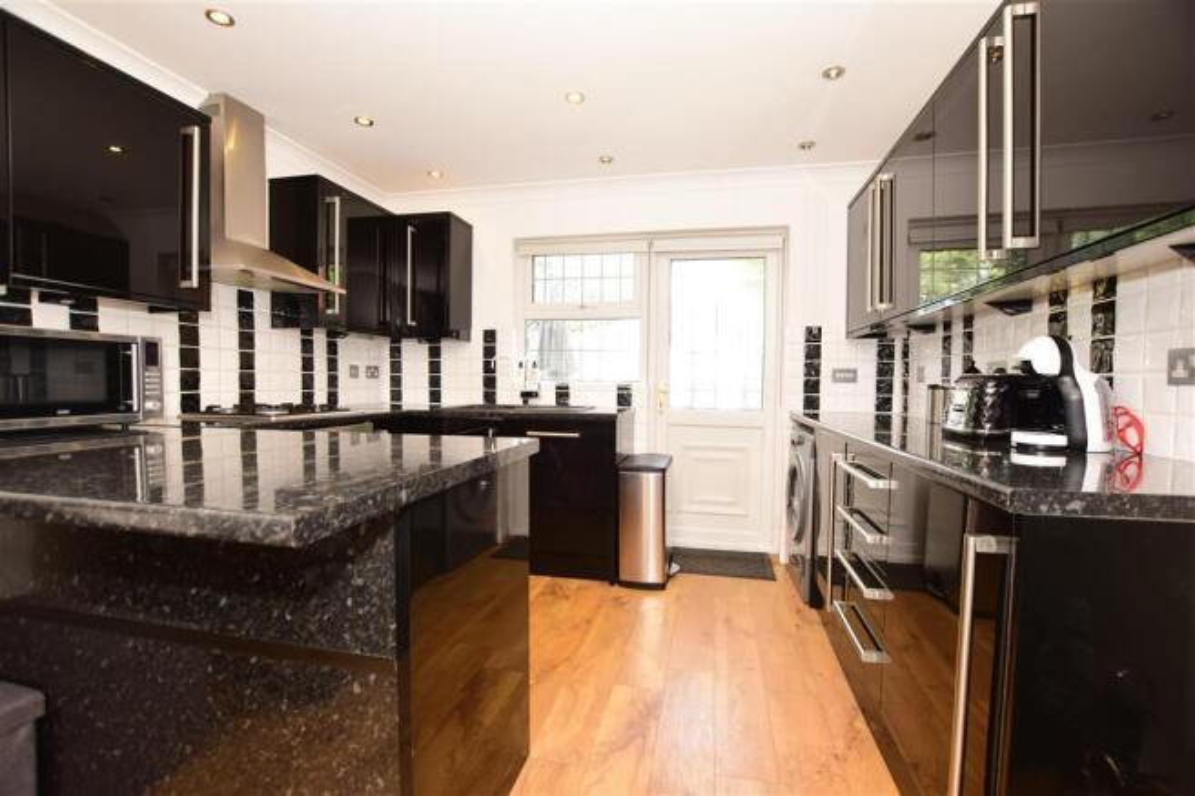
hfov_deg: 100.4
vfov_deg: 77.3
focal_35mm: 15
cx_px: 598
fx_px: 498
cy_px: 398
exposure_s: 1/125
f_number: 4.5
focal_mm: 10
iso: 500
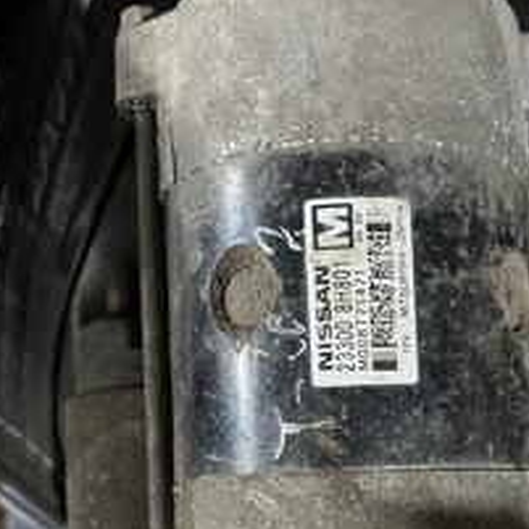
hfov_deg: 30.7
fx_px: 951
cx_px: 374
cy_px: 479
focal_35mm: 55
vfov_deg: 29.7
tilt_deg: -64.7
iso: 500
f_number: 1.6
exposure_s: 1/25
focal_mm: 5.1
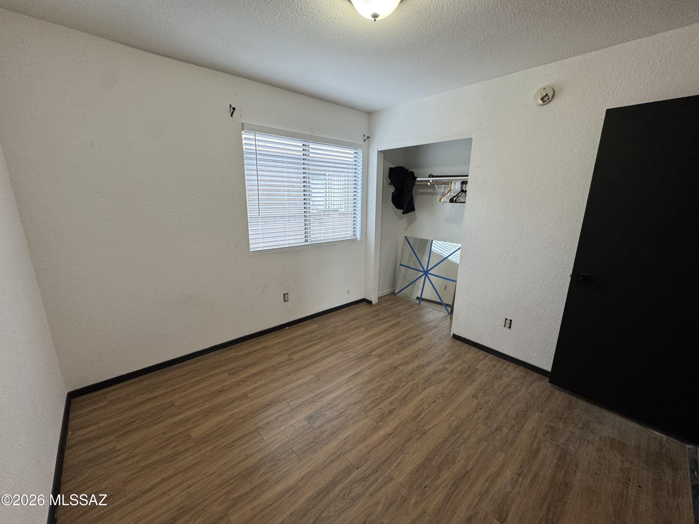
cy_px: 262
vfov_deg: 85.7
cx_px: 350
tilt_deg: -13.9
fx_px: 283
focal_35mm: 14
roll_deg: -1.8
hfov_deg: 102.1
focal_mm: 2.22
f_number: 2.2
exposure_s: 1/99
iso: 160
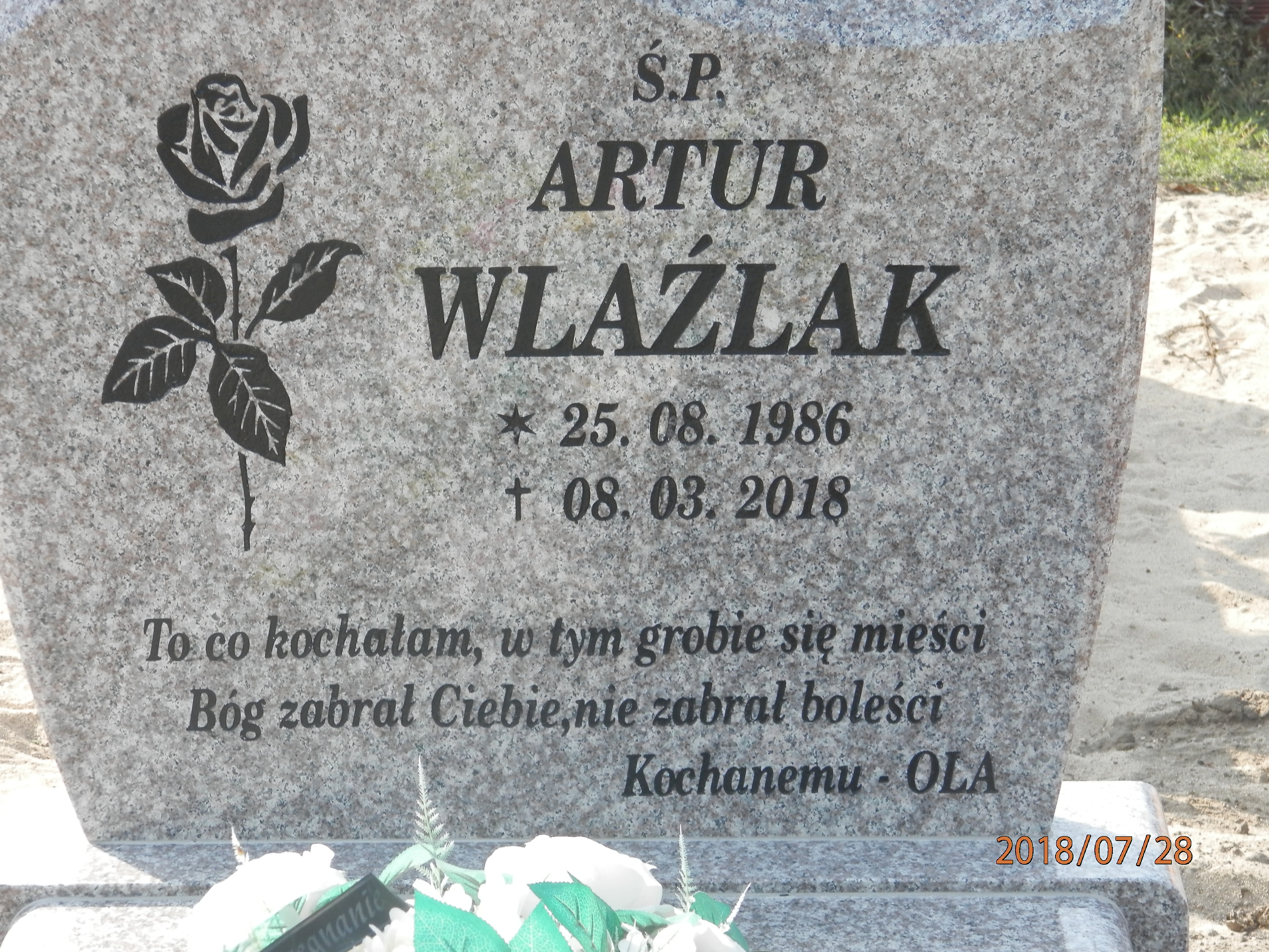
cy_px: 476
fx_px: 3886
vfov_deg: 14.0
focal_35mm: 106
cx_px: 634
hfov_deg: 18.5
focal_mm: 19
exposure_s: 1/160
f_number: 4.5
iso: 125
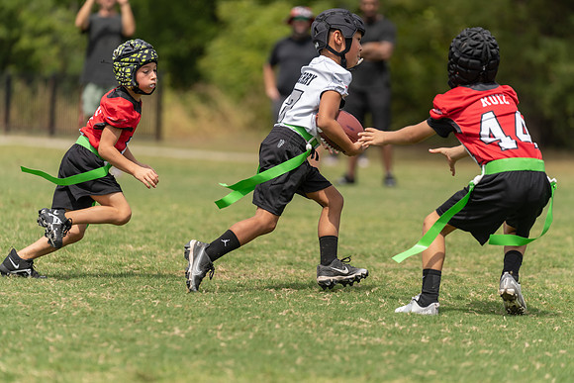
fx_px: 3189
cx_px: 287
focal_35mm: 200
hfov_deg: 10.3
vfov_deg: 6.9
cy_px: 192
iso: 100
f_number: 3.5
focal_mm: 200
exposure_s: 1/1250
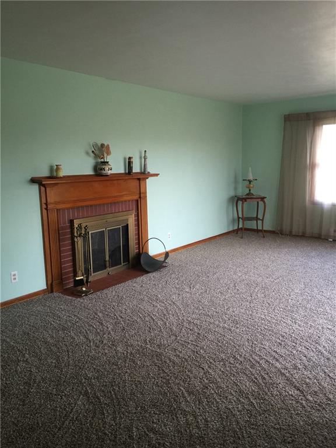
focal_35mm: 29
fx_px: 375
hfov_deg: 48.2
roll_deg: +2.4
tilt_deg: -9.3
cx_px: 168
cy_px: 224
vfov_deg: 61.7
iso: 50
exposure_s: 1/15
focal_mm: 4.15
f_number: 2.2
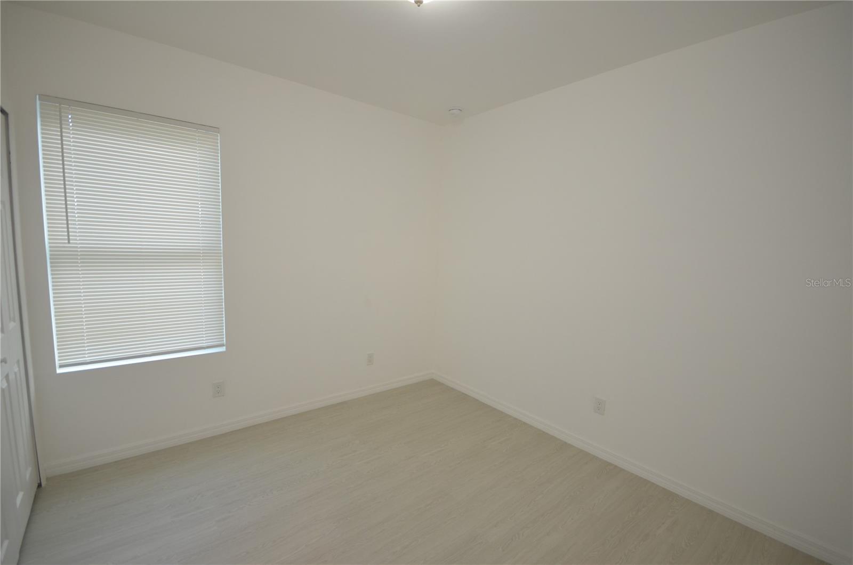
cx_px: 426
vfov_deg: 77.0
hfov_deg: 100.5
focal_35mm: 15
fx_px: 355
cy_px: 282
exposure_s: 1/60
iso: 450
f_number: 4
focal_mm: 10
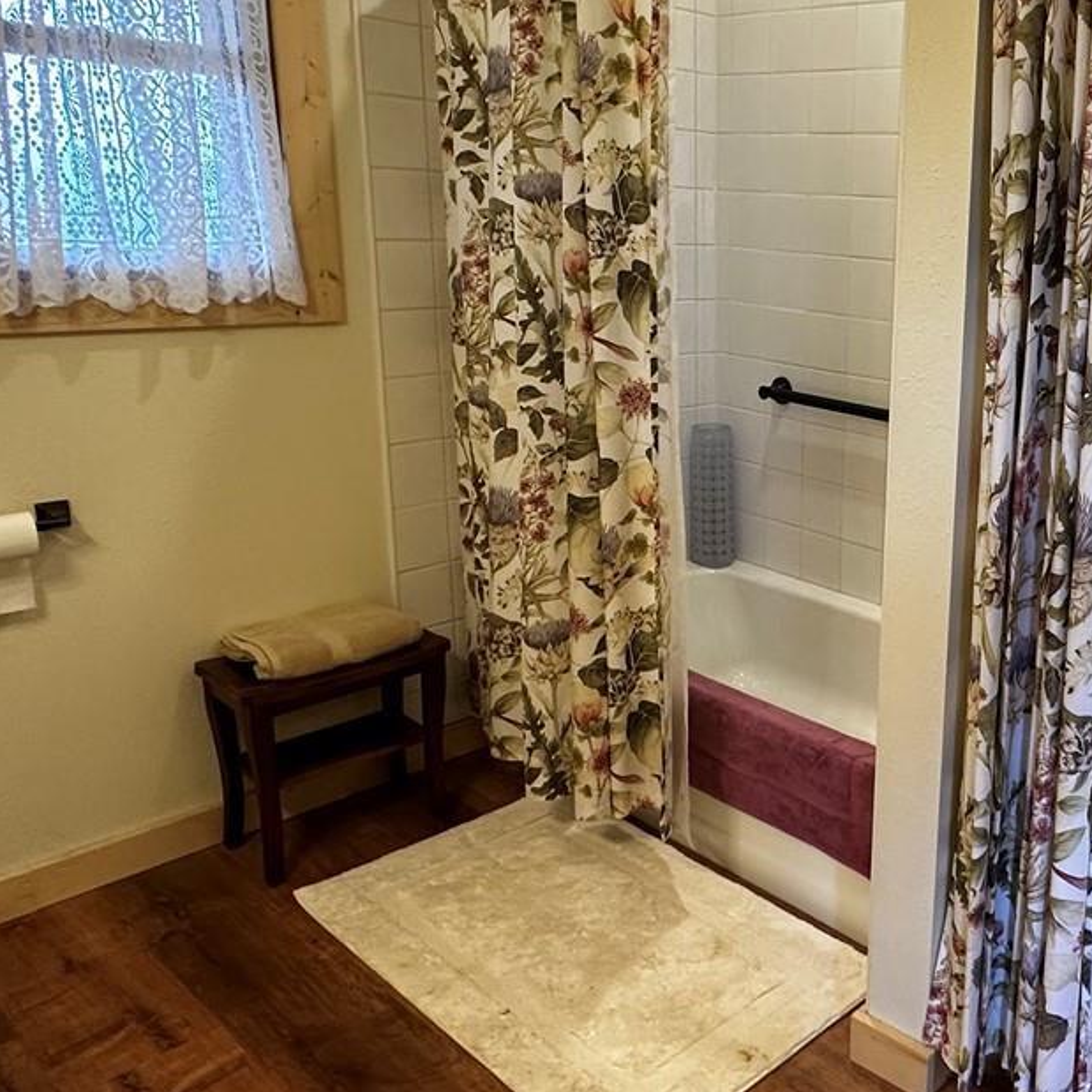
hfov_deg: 46.8
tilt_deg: -14.3
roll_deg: -3.1
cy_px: 490
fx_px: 1142
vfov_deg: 51.0
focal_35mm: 32
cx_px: 954
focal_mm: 2.22
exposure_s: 1/120
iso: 250
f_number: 2.2
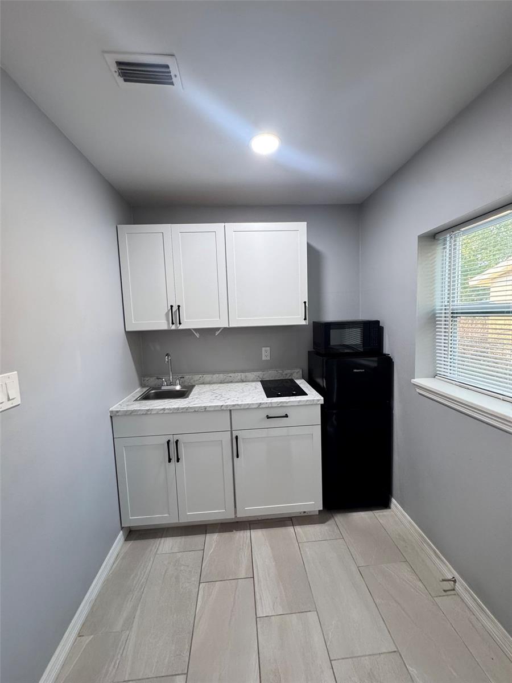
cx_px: 256
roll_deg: +2.3
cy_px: 342
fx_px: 276
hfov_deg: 85.7
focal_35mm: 14
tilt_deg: -4.9
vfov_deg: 102.1
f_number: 2.2
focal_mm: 2.22
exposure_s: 1/60
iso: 250
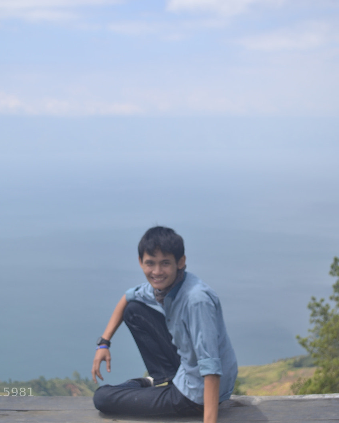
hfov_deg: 21.3
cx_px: 144
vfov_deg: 26.4
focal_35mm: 72
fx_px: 903
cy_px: 211
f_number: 5
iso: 100
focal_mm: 34
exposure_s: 1/500
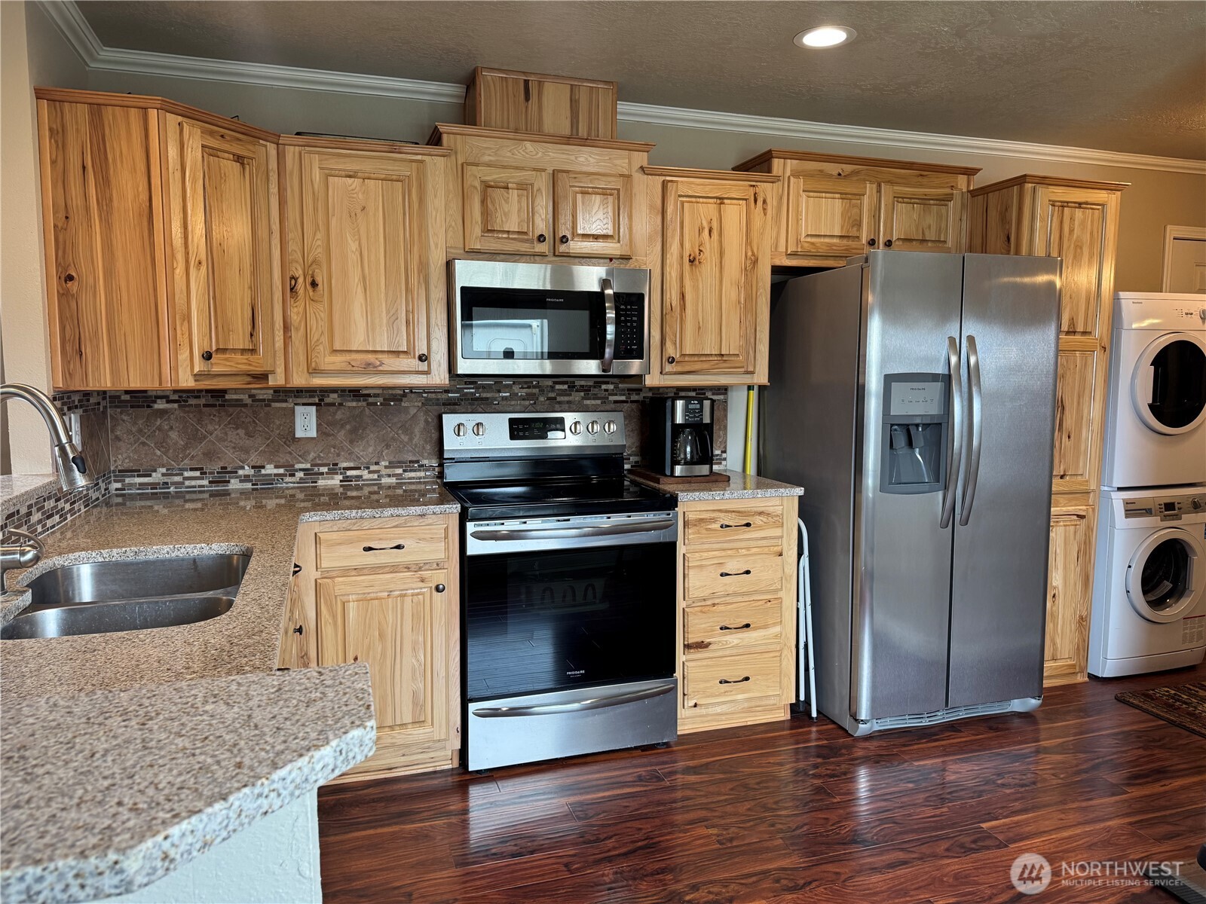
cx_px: 603
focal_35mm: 24
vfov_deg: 56.8
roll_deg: +0.3
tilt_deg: -6.0
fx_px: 836
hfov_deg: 71.6
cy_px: 452
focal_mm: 6.76
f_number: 1.78
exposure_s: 1/120
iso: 200
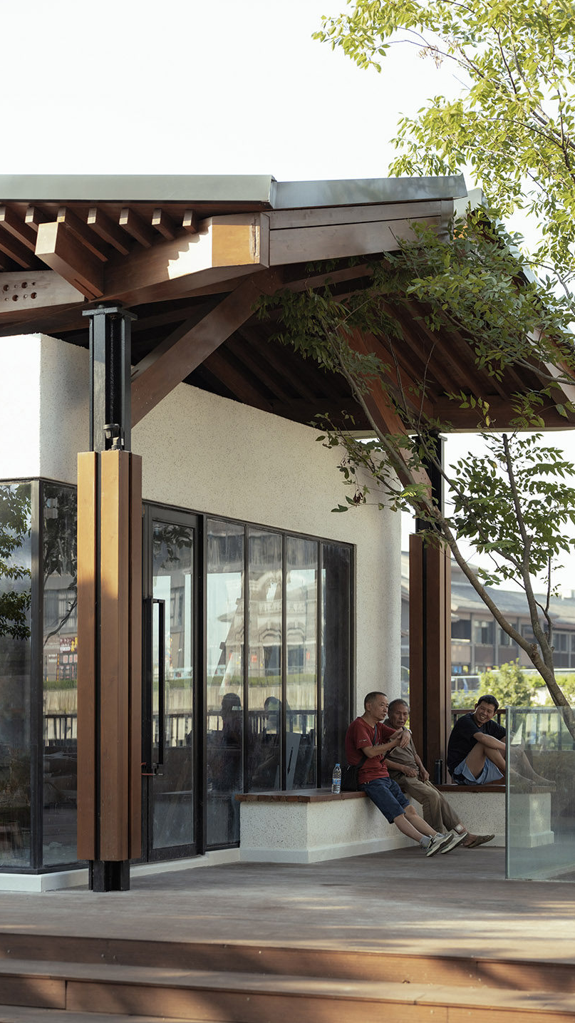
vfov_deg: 33.8
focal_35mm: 62
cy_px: 510
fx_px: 1681
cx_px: 294
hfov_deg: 19.4
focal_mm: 59
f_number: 2.8
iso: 200
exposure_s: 1/1250
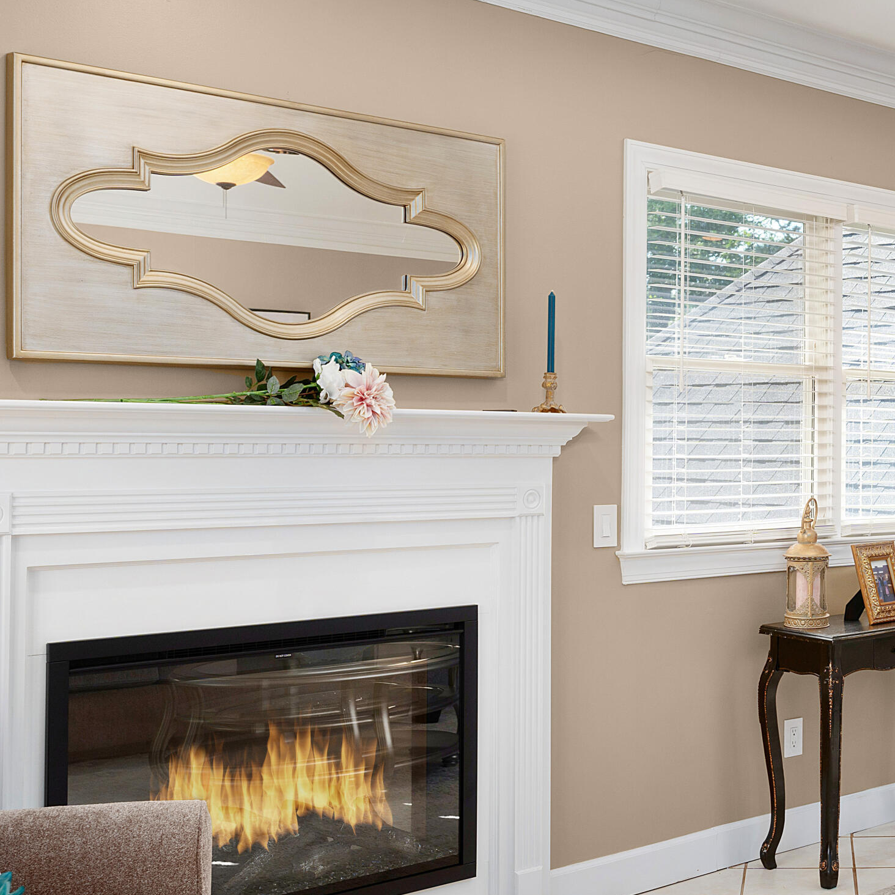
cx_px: 912
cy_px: 439
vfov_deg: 36.1
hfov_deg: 32.8
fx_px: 1375
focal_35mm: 47
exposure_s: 1/13
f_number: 7.1
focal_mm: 27
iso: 320
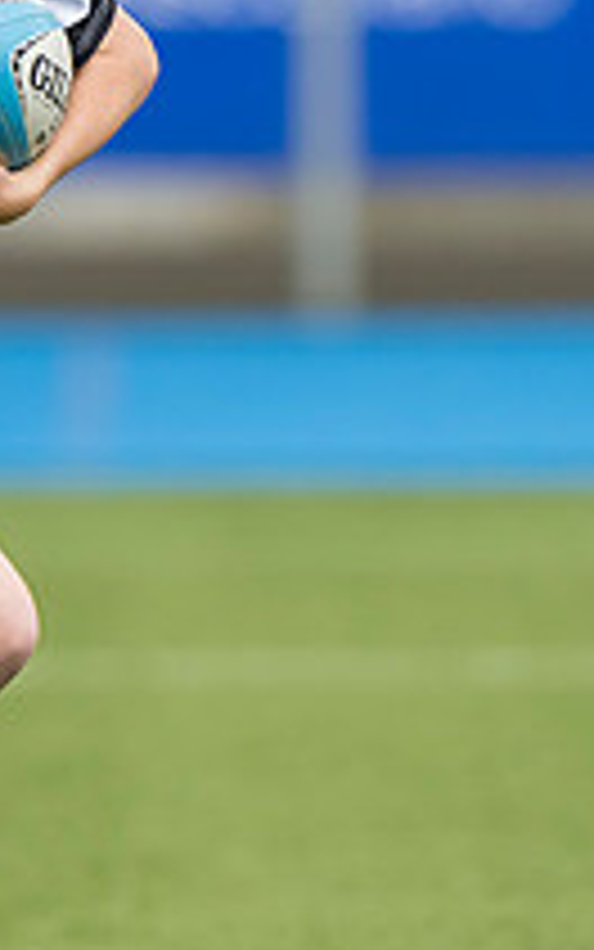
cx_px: -94
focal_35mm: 1474
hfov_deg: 0.9
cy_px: 351
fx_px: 38153
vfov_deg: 1.4
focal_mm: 400
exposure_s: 1/1250
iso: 500
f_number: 4
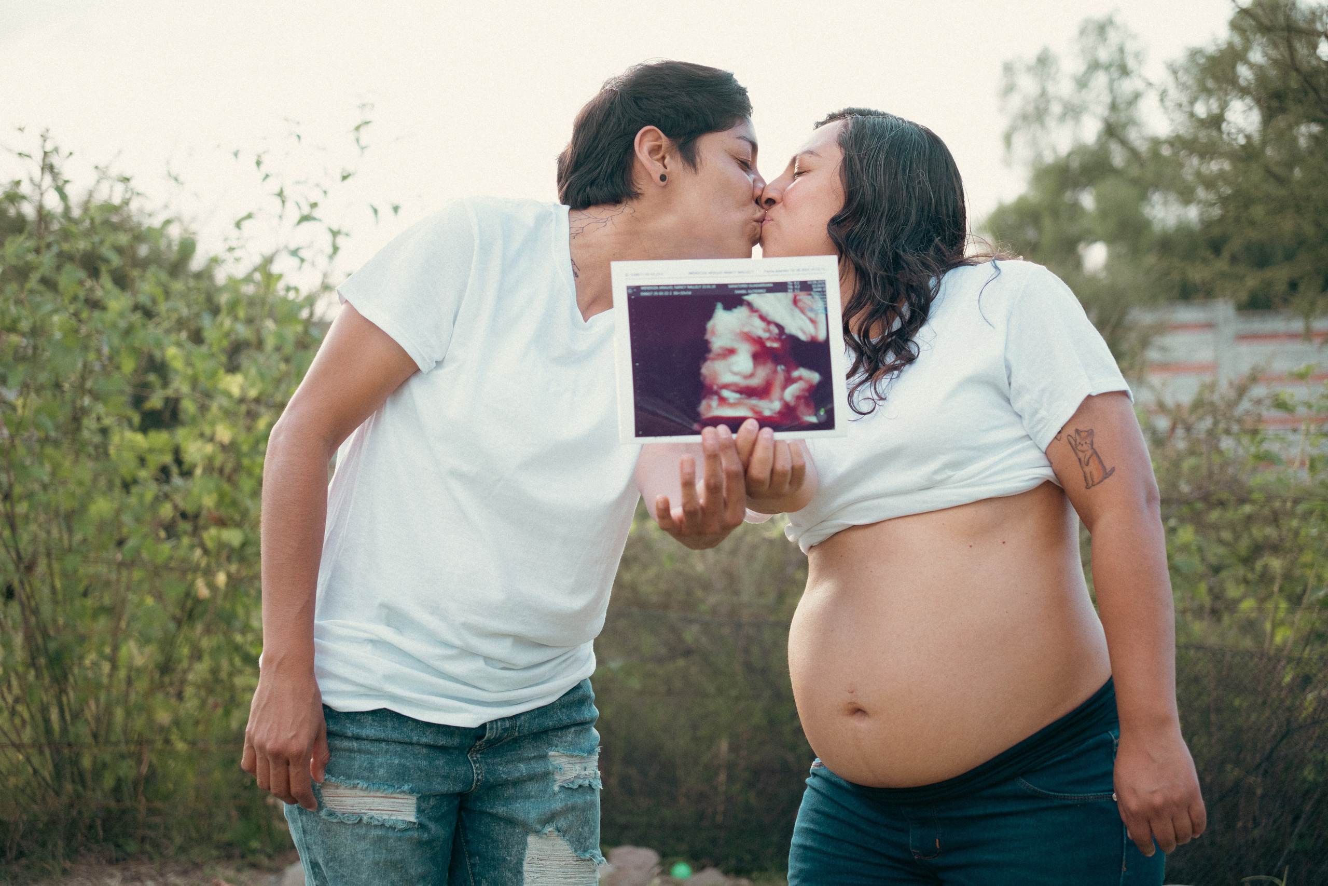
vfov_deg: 18.2
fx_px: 2767
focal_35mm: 75
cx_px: 664
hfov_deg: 27.0
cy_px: 443
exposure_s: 1/500
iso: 250
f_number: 2.8
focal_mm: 50
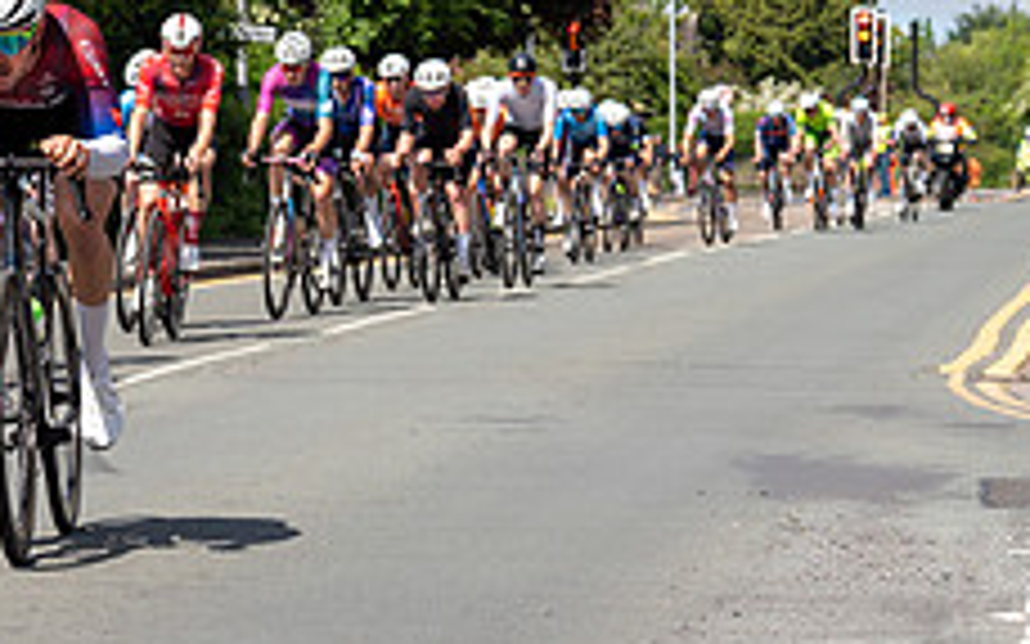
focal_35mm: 181
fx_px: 5080
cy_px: 245
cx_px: -54
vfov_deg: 7.2
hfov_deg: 11.4
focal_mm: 70
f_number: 5.6
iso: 250
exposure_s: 1/1000
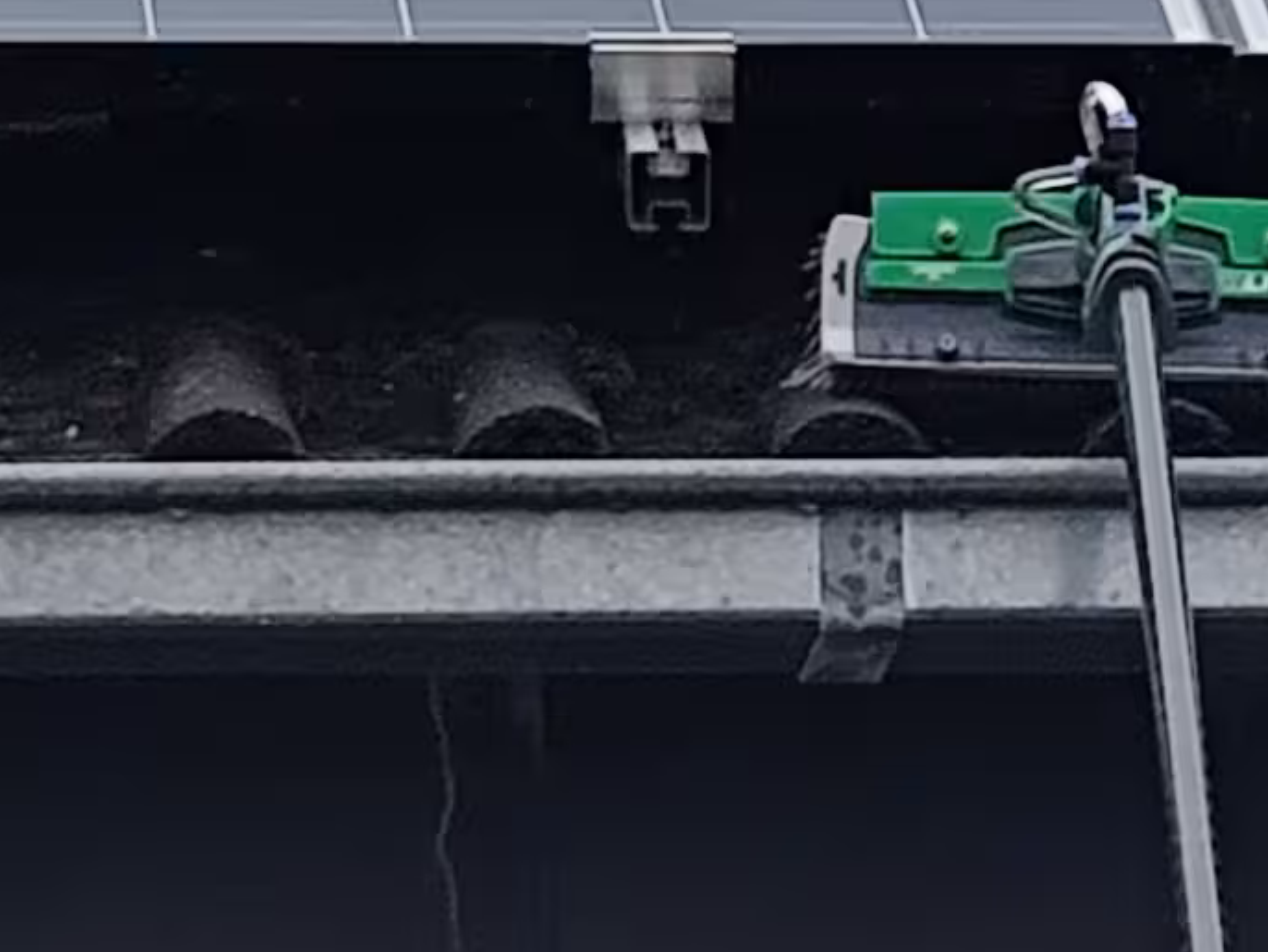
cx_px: 142
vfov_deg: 3.4
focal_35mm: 428
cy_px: -1218
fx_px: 15683
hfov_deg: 4.6
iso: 50
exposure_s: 1/245
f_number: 1.65
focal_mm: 6.19
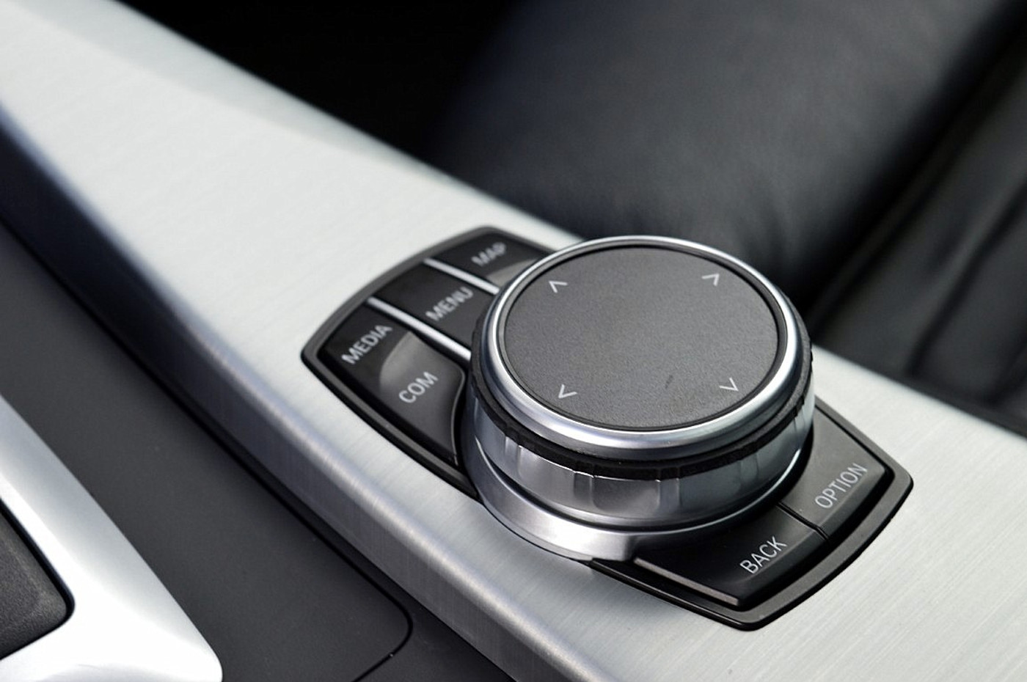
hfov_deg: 24.6
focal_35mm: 82
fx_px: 2351
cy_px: 341
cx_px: 514
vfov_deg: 16.5
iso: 400
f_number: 8
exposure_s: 1/60
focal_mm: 55
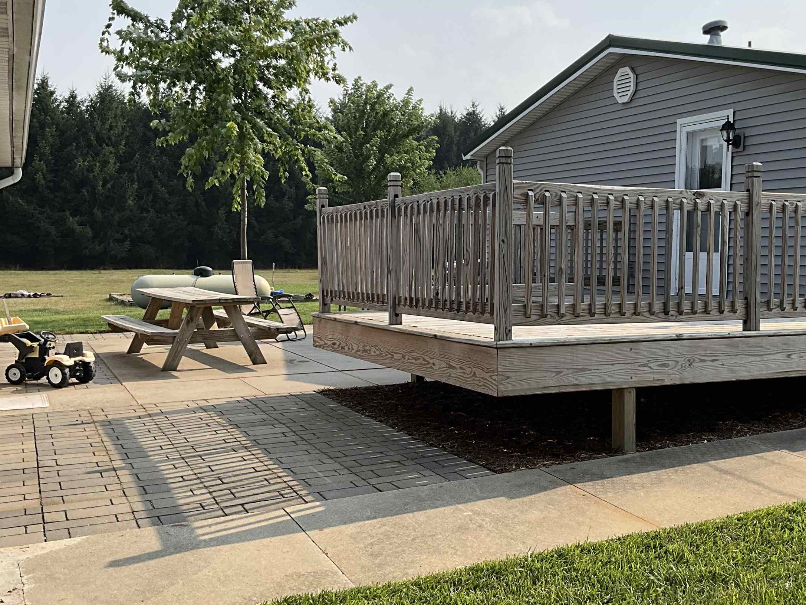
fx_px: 955
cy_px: 311
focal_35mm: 41
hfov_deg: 45.5
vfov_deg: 35.1
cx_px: 493
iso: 25
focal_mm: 3
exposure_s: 1/1786
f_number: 1.8
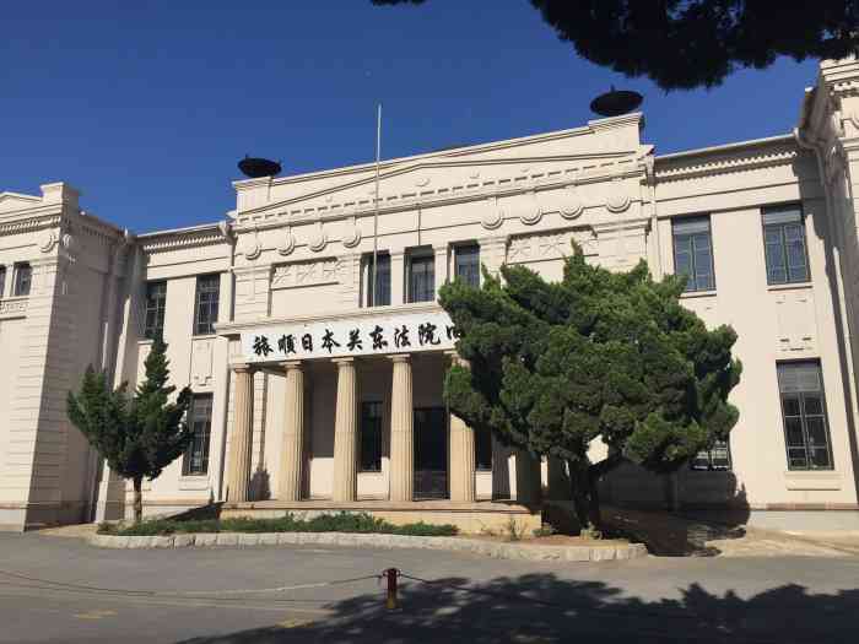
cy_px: 322
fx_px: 720
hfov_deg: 61.7
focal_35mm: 29
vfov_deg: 48.2
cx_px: 430
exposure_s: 1/4405
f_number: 2.2
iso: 32
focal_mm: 4.15
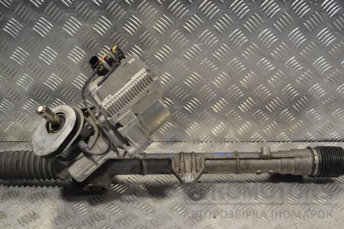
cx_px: 172
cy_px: 114
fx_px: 416
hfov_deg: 45.0
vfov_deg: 30.8
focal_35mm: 44
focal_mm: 29
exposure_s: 1/100
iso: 400
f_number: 5
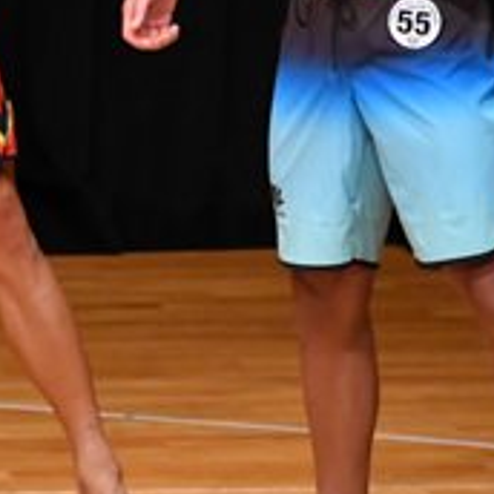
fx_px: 15726
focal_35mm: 974
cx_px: -292
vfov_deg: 1.8
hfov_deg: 1.8
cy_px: 14
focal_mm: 170
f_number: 5.6
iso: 4000
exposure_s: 1/400
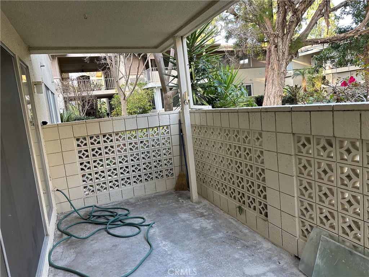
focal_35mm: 24
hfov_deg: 71.6
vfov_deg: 56.8
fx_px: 256
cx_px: 184
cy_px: 138
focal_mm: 6.86
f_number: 1.78
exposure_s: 1/120
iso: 160
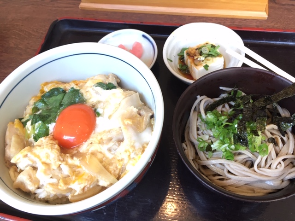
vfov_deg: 48.2
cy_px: 110
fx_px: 247
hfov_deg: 61.7
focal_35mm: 29
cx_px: 148
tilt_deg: -59.9
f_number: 2.2
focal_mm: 4.15
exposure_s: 1/30
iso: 64
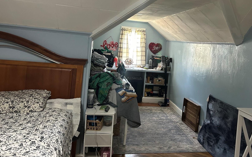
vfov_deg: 35.8
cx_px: 147
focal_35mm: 35
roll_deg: -4.4
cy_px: 48
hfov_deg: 55.0
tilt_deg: -1.6
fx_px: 240
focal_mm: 5.7
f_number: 1.5
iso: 400
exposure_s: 1/40
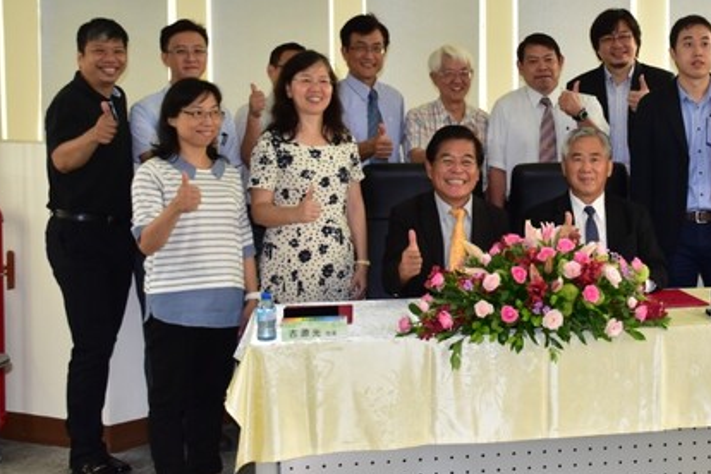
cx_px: 550
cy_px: 125
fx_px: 1303
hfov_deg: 29.9
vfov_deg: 20.5
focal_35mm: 66
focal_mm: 26
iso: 800
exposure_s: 1/200
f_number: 5
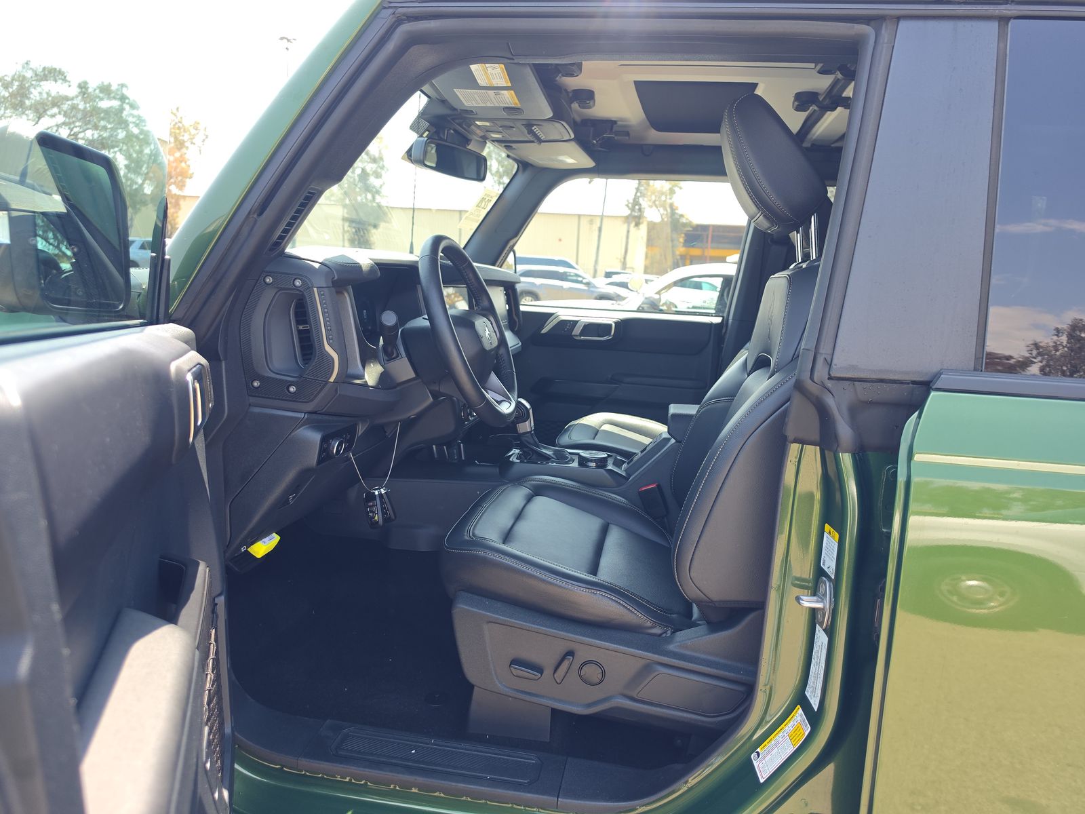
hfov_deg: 73.9
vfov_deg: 58.9
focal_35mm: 23
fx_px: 721
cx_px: 542
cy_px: 407
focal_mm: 6.5
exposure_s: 1/119
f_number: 1.4
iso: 14
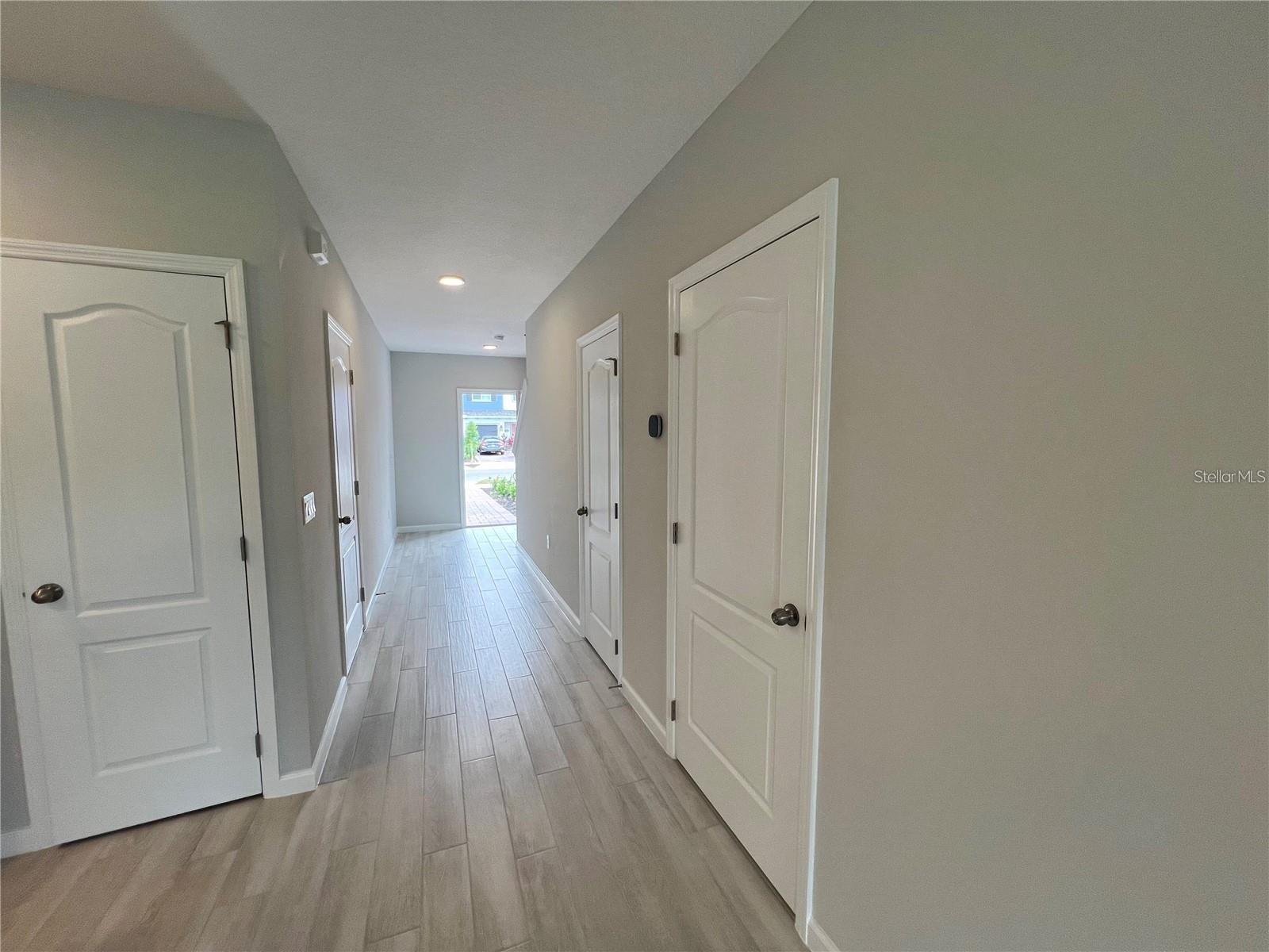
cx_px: 634
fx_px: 477
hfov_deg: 106.2
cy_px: 476
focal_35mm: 13
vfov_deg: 89.9
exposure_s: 1/120
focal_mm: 1.57
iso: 80
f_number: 1.8
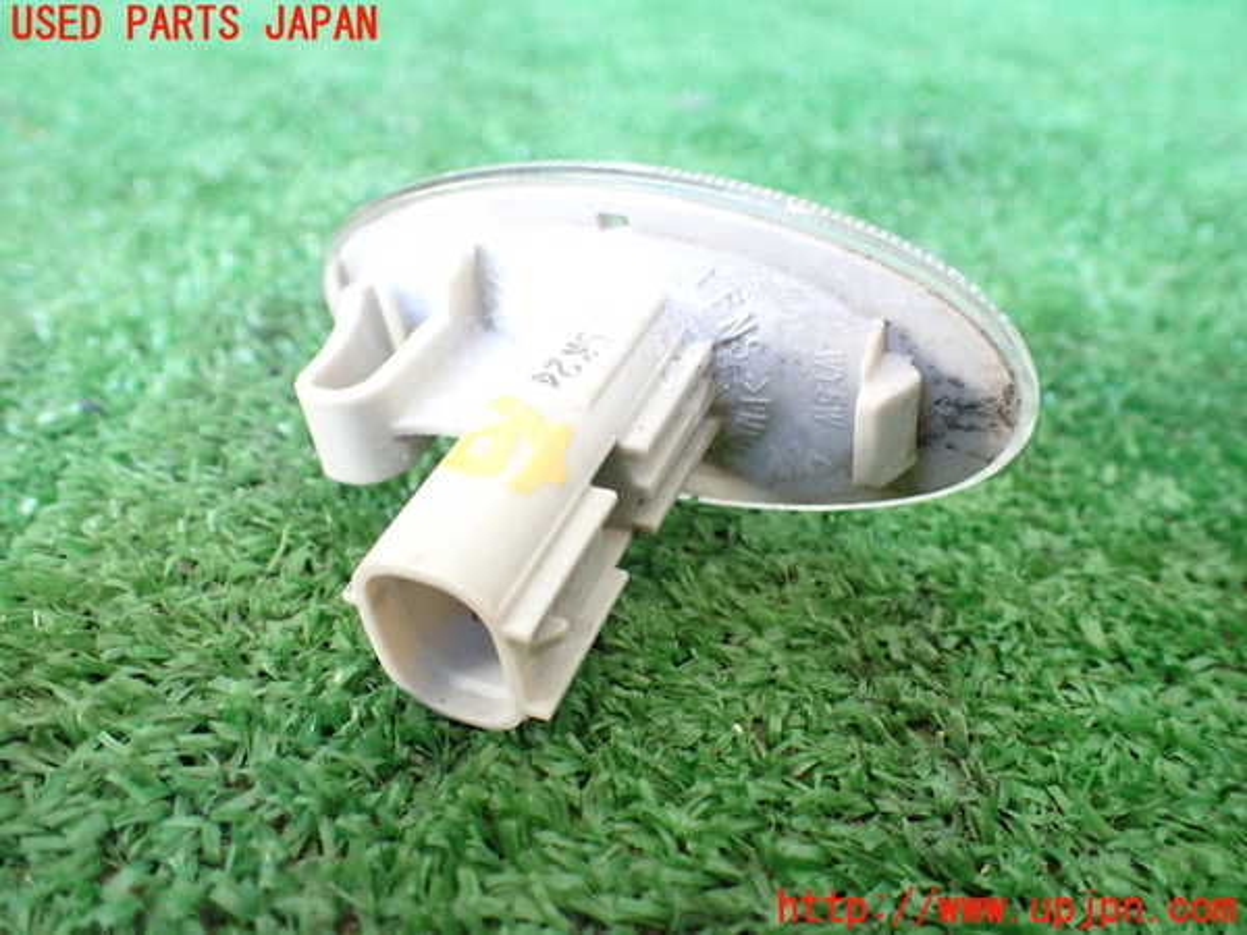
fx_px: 1081
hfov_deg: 60.0
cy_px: 468
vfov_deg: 46.8
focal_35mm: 30
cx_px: 624
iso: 800
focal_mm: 5.4
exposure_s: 1/60
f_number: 2.3
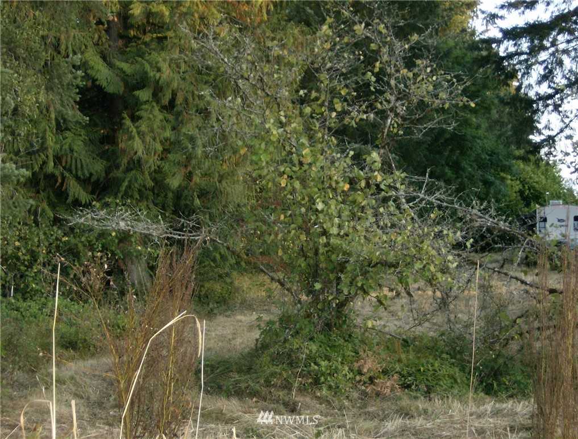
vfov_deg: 21.2
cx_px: 289
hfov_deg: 27.7
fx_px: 1174
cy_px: 220
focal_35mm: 70
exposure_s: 1/91.3
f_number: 3.7
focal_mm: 11.6
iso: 200
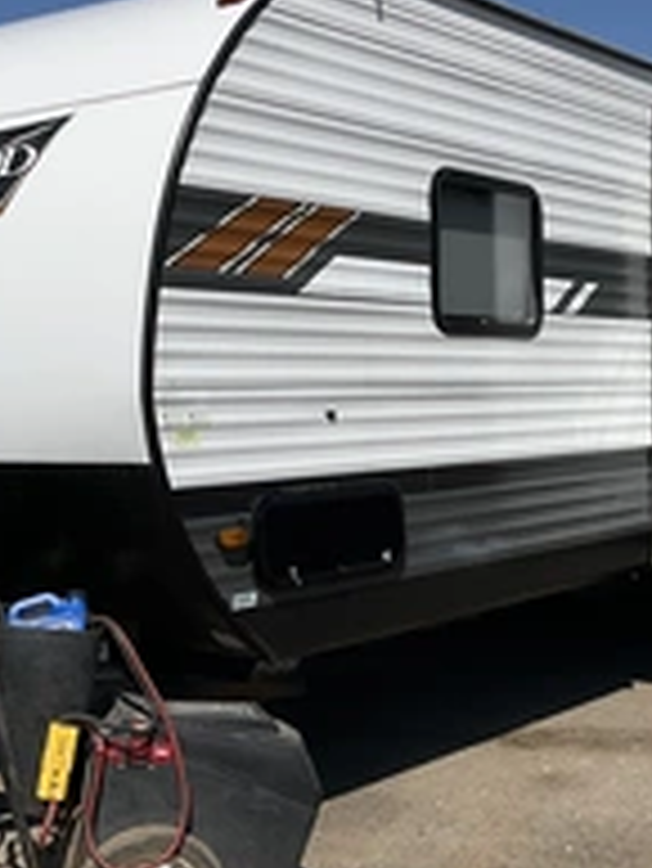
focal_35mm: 60
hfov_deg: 24.4
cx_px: 400
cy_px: 450
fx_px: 1505
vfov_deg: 32.2
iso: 25
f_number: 1.8
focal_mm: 3
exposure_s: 1/4065
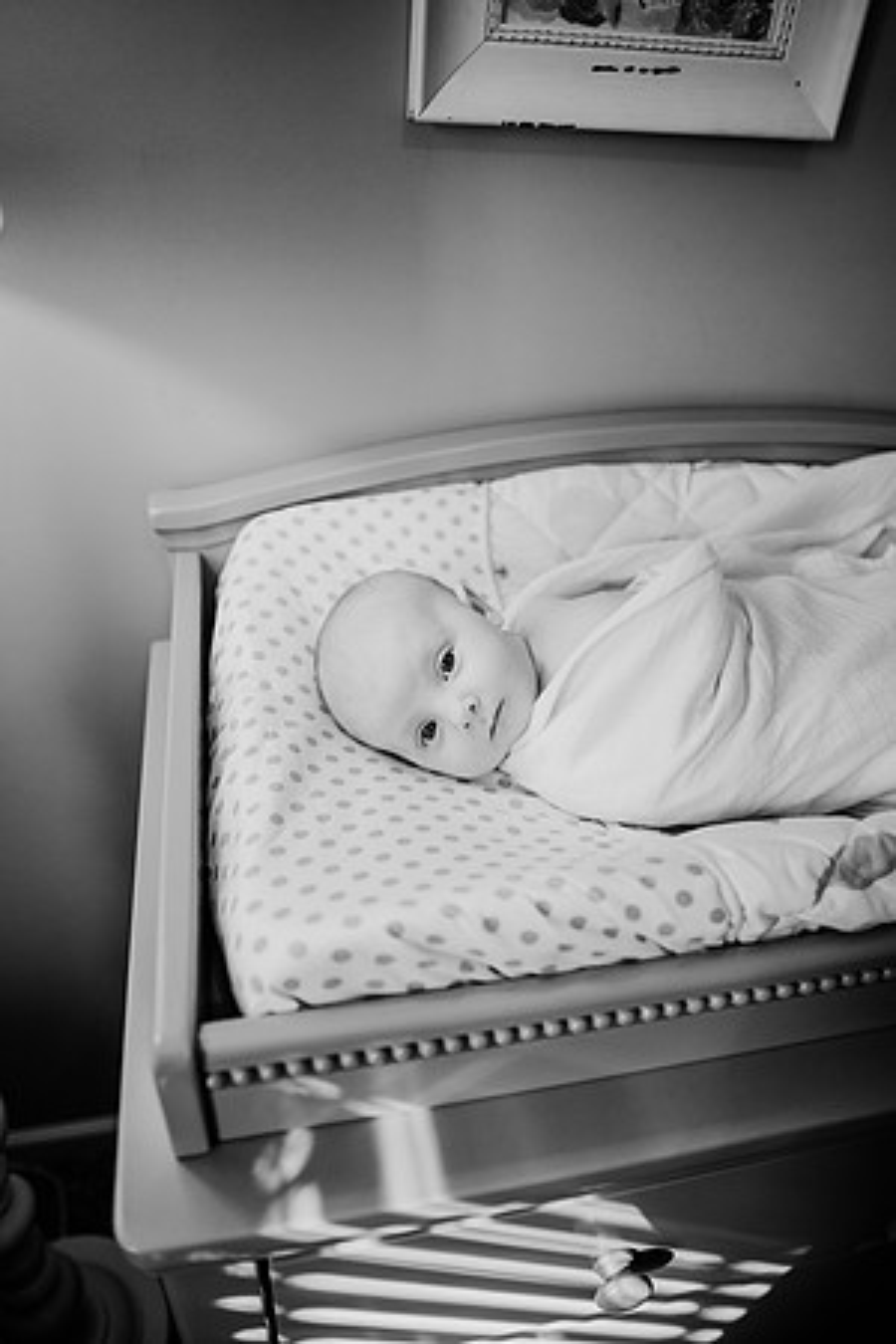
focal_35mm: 24
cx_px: 448
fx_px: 896
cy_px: 672
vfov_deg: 73.7
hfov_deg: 53.1
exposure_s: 1/320
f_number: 2
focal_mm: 24
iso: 800
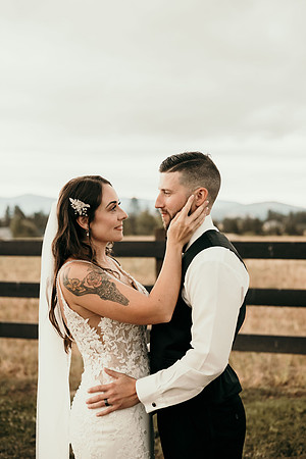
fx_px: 637
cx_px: 153
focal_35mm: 50
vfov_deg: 39.6
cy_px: 230
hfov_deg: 27.0
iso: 1250
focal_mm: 50
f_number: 2.8
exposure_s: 1/100
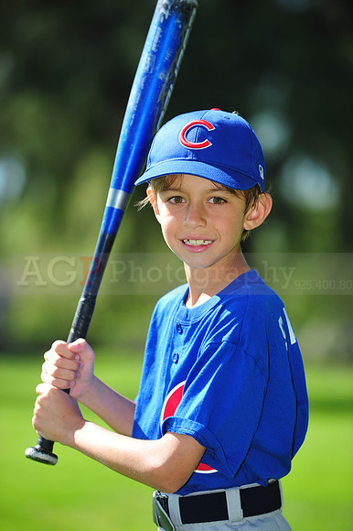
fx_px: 2945
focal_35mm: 200
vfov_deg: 10.3
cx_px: 176
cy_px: 266
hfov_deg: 6.9
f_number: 4.5
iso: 200
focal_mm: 200
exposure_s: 1/640
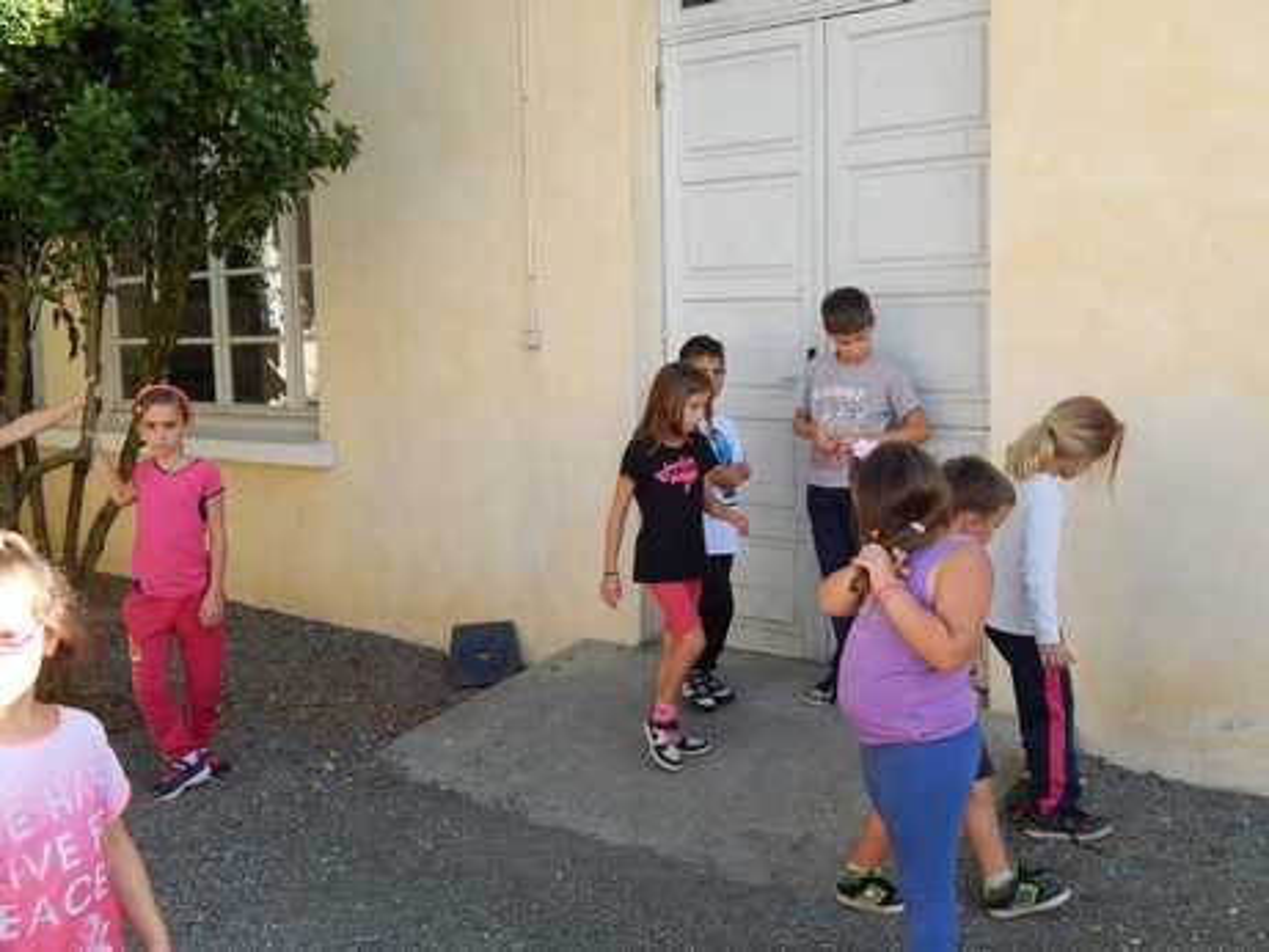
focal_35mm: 38
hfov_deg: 49.0
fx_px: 1393
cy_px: 476
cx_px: 634
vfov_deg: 37.7
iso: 125
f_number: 3.4
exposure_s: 1/200
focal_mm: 6.8
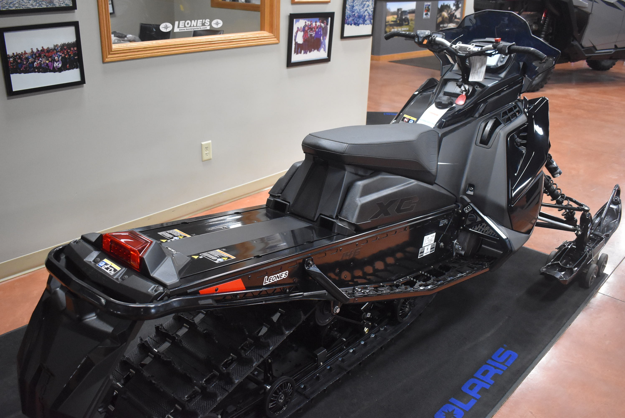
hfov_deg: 57.2
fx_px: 573
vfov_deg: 40.0
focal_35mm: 33
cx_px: 312
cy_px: 209
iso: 3600
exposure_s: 1/125
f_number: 3.8
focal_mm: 22
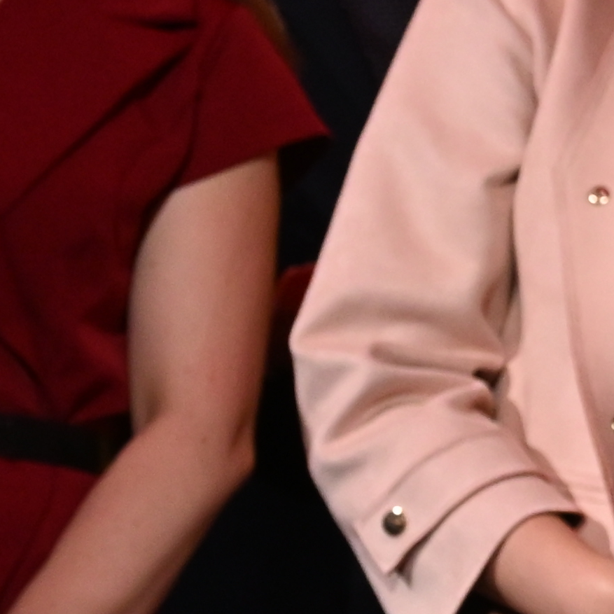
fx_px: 5057
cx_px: 2070
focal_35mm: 252
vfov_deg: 6.9
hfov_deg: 6.2
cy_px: -163
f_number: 5
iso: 2000
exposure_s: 1/200
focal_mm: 43
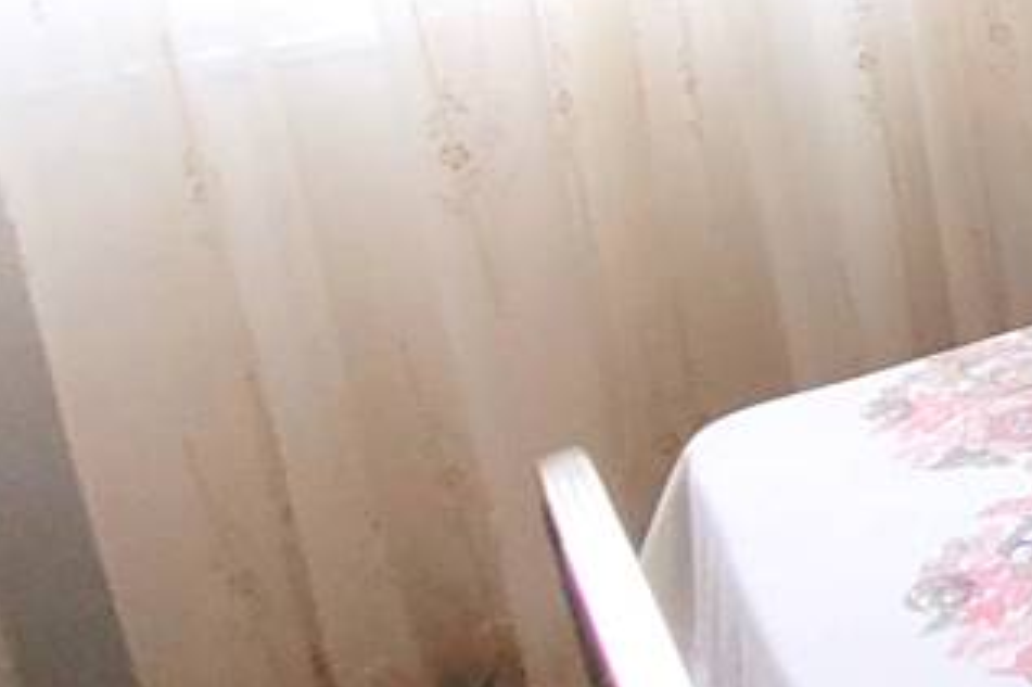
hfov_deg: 19.1
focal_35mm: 64
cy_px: -184
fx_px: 1834
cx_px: 2051
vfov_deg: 19.7
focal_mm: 1.74
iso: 250
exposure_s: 1/50
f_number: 2.2
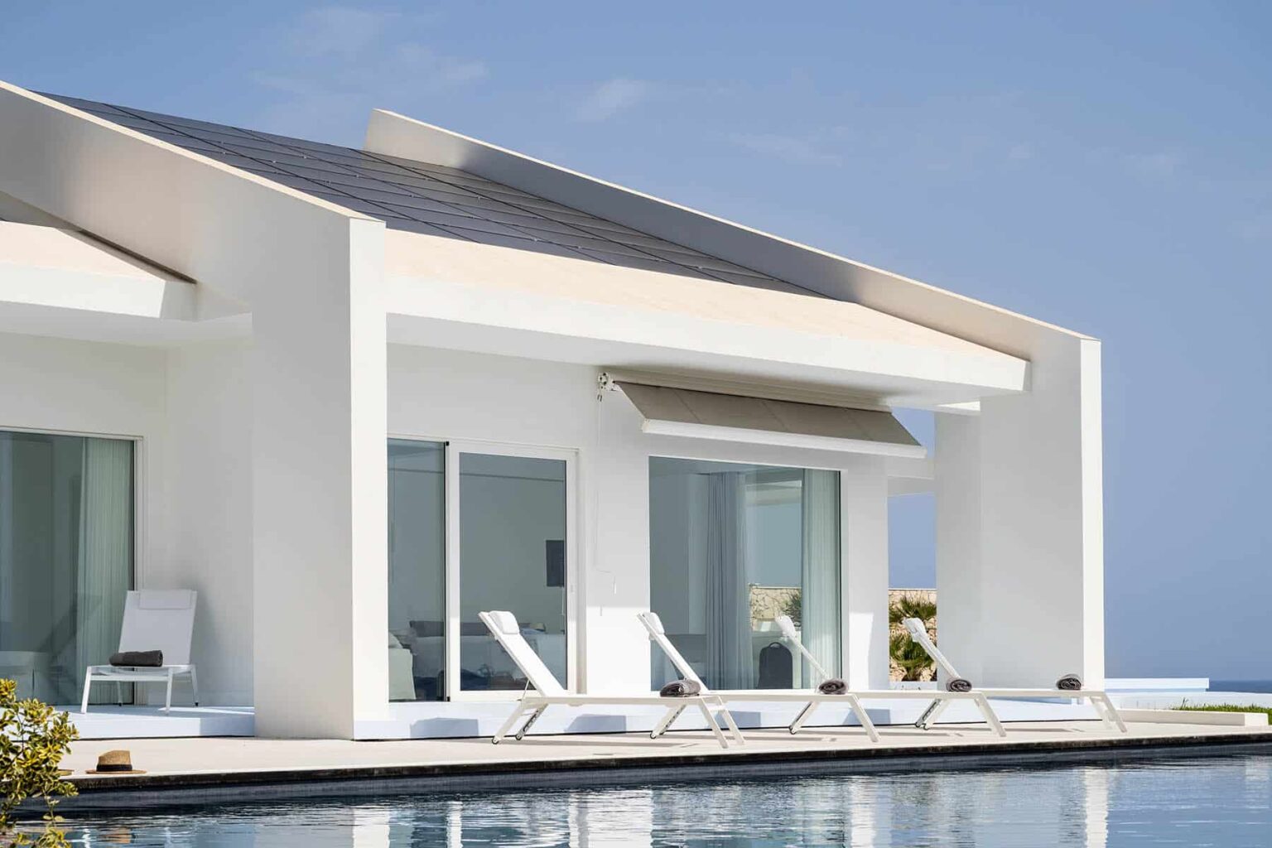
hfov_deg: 32.4
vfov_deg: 21.9
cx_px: 636
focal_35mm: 62
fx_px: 2190
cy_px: 424
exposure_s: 1/3000
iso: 400
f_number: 8
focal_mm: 62
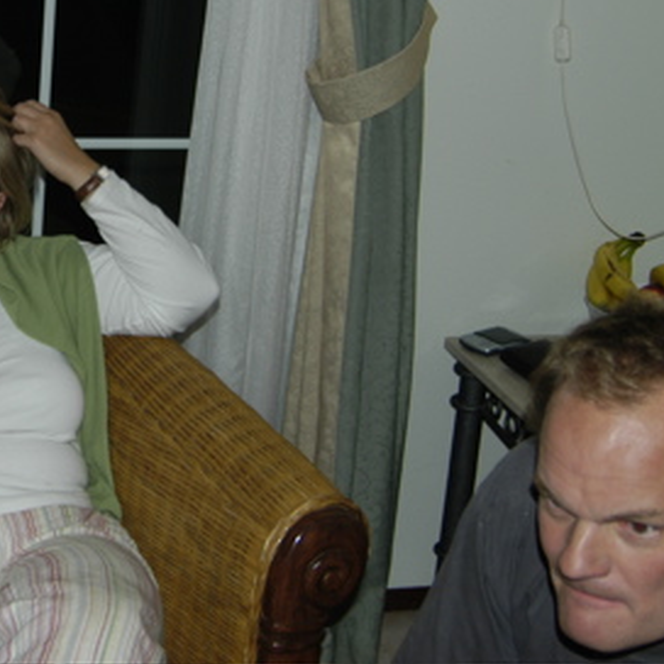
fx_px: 1563
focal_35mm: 72
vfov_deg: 23.7
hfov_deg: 22.7
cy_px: 148
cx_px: -56
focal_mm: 24
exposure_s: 1/60
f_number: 3.5
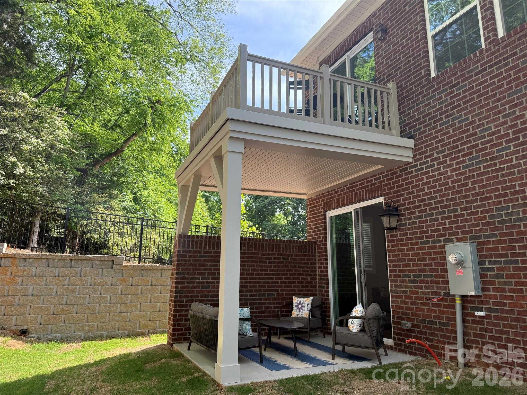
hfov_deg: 71.6
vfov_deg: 56.8
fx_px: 365
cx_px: 264
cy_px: 198
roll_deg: -1.9
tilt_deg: +12.0
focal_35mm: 24
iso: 100
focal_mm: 6.76
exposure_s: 1/822
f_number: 1.78
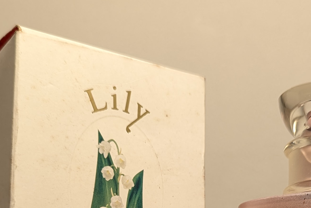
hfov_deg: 25.9
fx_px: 674
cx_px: 189
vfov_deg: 16.8
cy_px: 246
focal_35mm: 78
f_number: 1.85
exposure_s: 1/100
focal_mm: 6.81
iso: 89
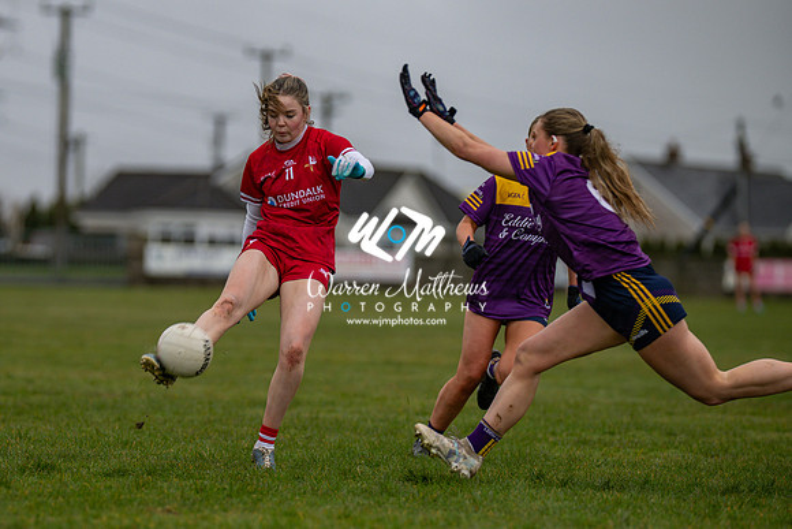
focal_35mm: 287
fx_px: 6309
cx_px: 276
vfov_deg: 4.8
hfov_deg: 7.2
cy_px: 269
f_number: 2.8
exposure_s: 1/1000
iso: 280
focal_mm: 220
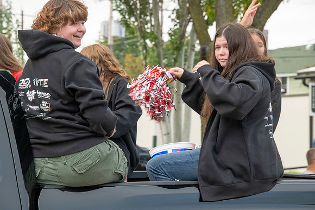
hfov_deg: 10.8
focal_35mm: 190
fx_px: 1663
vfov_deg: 7.2
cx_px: 158
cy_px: 105
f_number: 11
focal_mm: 190
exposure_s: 1/250
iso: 3200
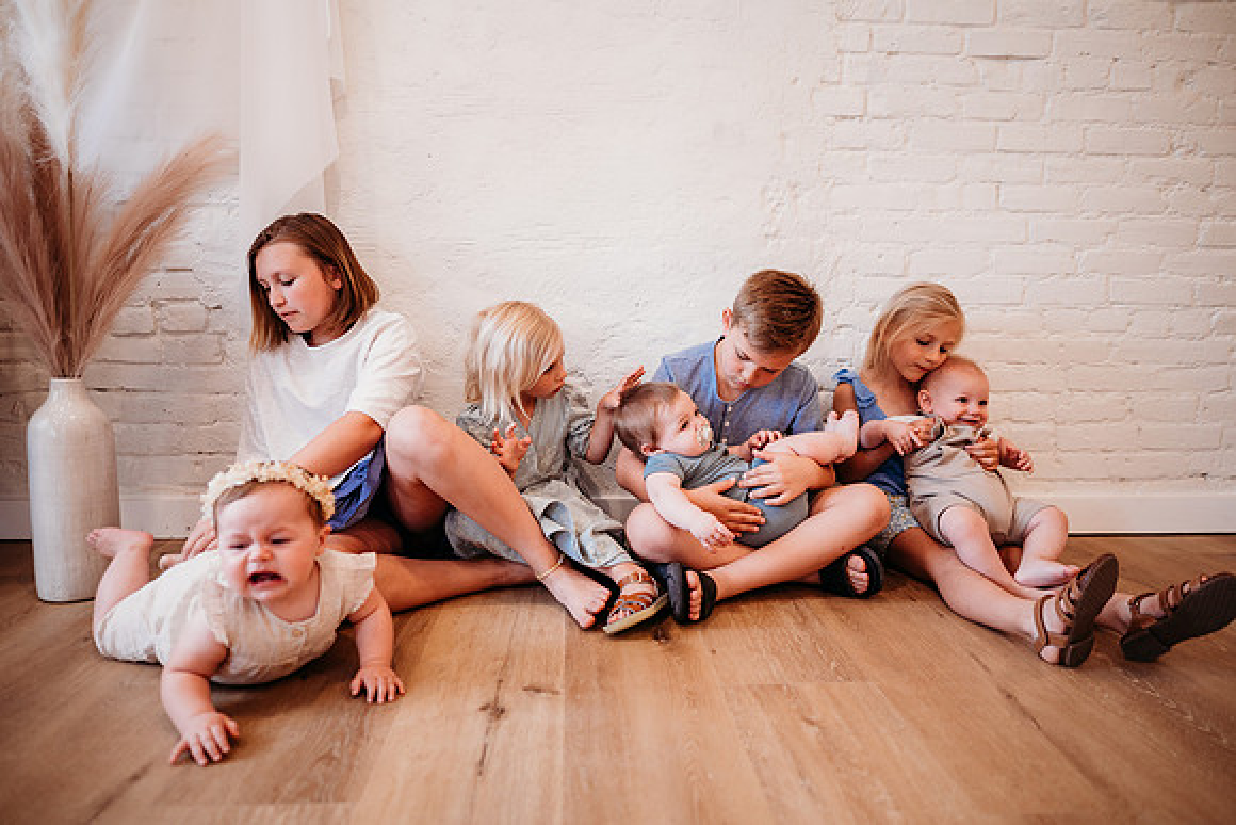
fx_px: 824
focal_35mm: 24
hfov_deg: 73.7
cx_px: 618
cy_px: 412
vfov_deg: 53.2
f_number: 2.2
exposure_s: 1/160
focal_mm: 24
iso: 250
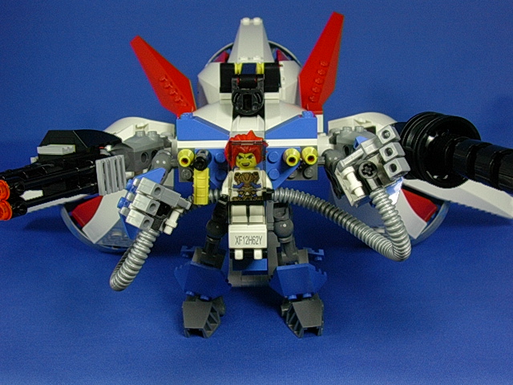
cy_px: 192
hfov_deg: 42.1
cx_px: 256
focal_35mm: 45
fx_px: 667
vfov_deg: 32.2
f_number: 2.9
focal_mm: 6.7
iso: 70
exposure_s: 1/30.2
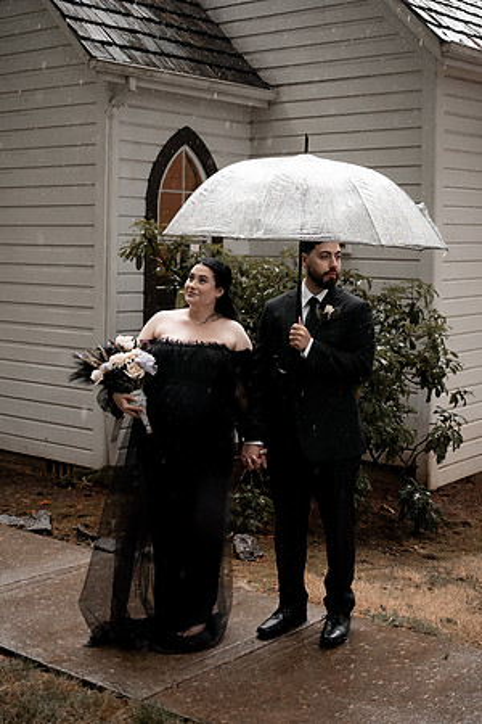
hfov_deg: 25.6
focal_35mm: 52
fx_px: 1049
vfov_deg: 37.3
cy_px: 200
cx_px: 344
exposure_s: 1/500
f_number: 2.8
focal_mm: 24
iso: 640
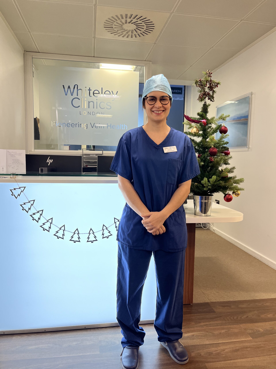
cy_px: 184
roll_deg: -1.1
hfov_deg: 53.1
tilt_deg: -5.6
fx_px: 276
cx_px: 138
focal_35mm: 26
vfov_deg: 67.3
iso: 100
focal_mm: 5.1
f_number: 1.6
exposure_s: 1/100
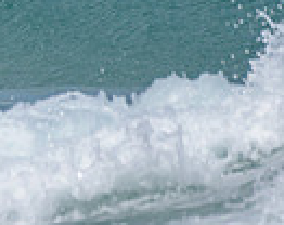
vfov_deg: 0.6
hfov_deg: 0.8
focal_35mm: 2557
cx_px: -332
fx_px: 21428
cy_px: -226
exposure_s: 1/2000
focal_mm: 500
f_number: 5.6
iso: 80
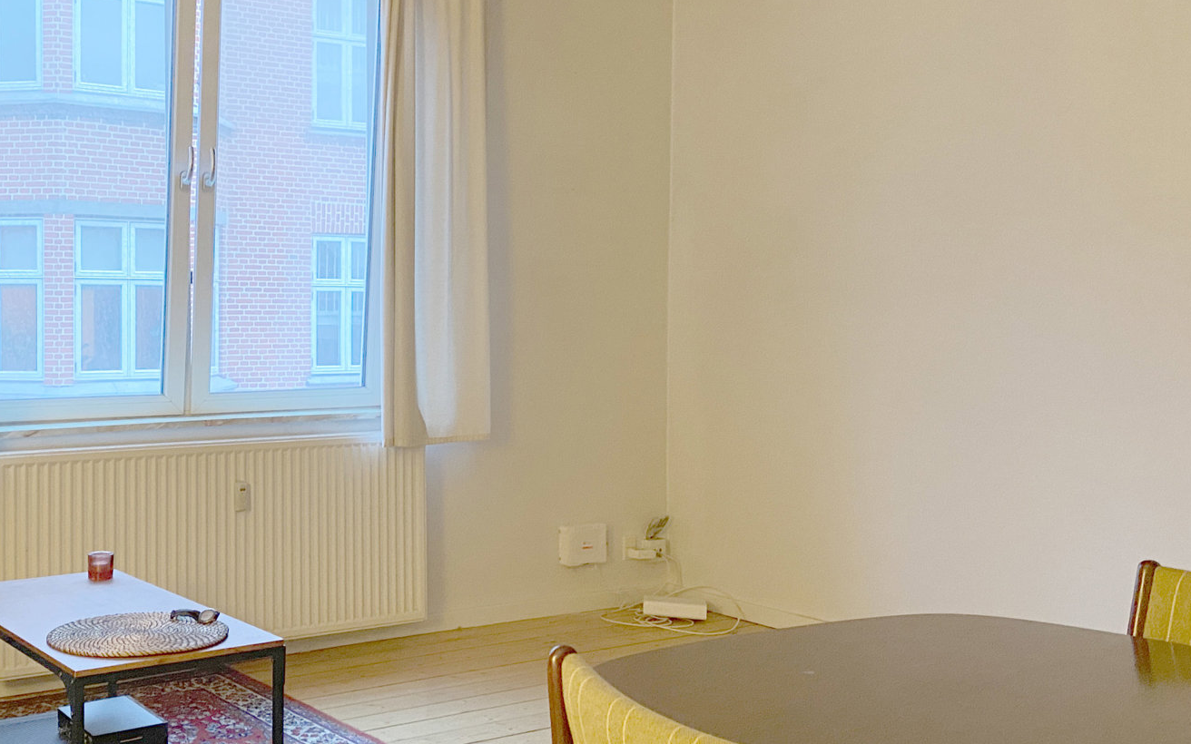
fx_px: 1363
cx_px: 339
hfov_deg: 46.0
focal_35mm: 42
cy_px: 350
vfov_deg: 30.5
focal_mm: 4.25
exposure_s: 1/25
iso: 500
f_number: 1.8
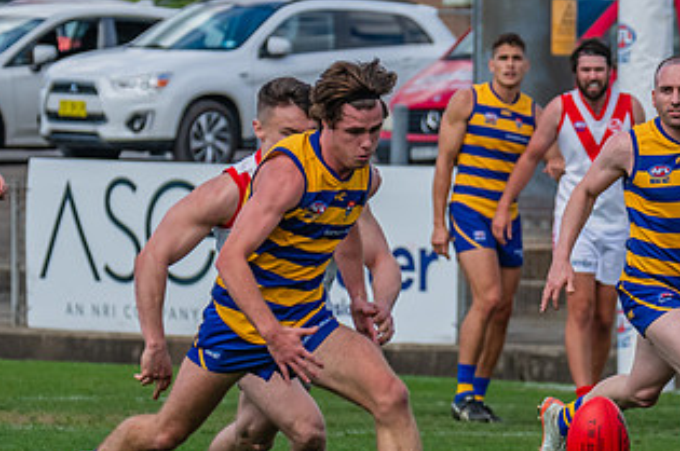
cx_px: 475
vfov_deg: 2.3
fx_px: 11335
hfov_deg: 3.4
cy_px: 284
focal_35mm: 601
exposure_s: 1/1600
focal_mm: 250
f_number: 7.1
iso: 800
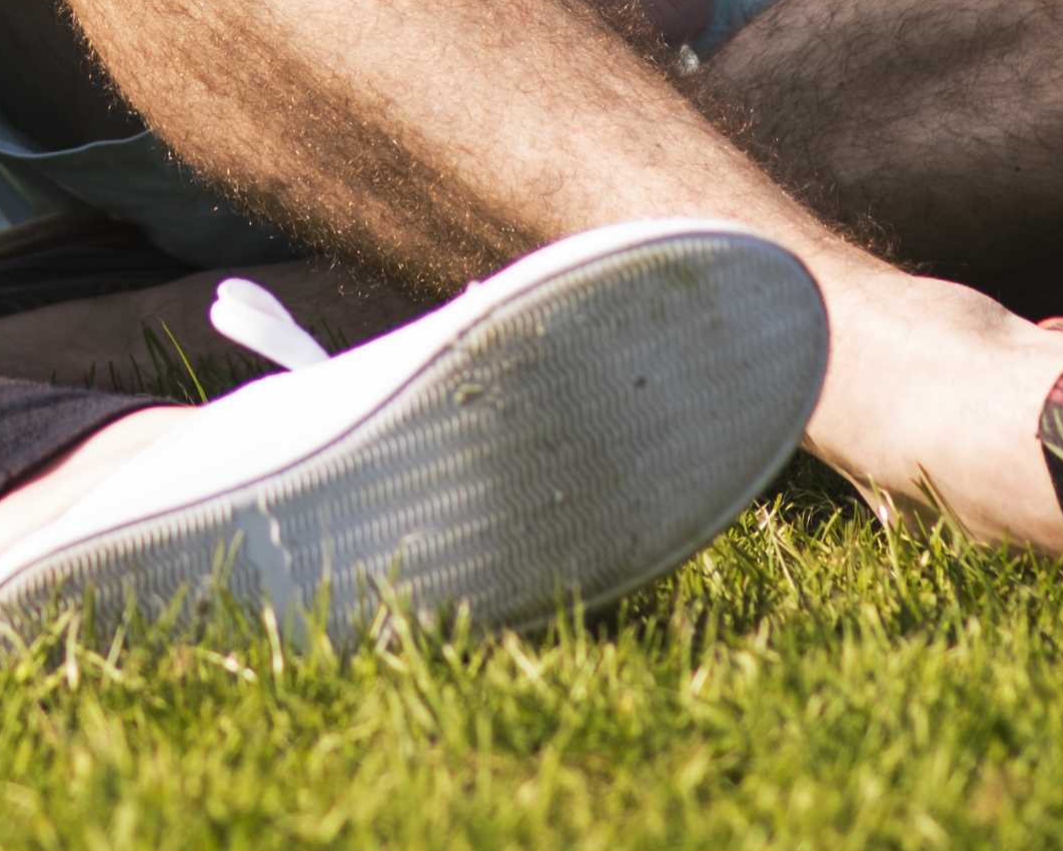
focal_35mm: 452
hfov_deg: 4.3
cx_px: -151
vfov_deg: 3.4
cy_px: -848
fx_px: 14223
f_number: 2.8
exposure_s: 1/1250
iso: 100
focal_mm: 85
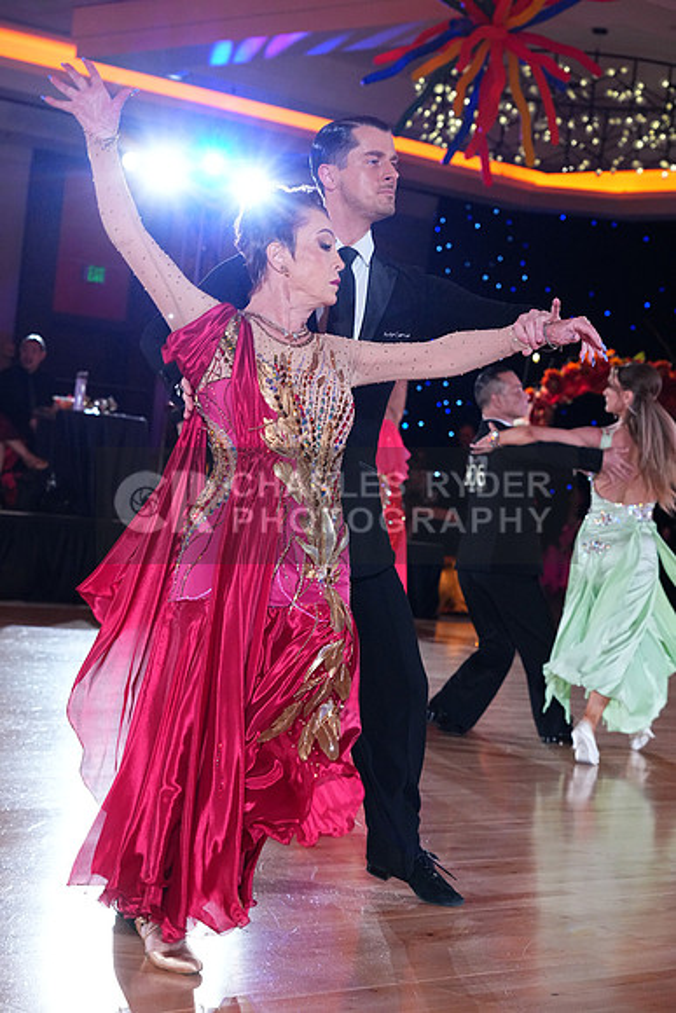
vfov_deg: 26.3
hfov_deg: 17.7
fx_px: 2167
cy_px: 506
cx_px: 338
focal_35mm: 77
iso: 5000
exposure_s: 1/400
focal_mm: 77
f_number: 5.6
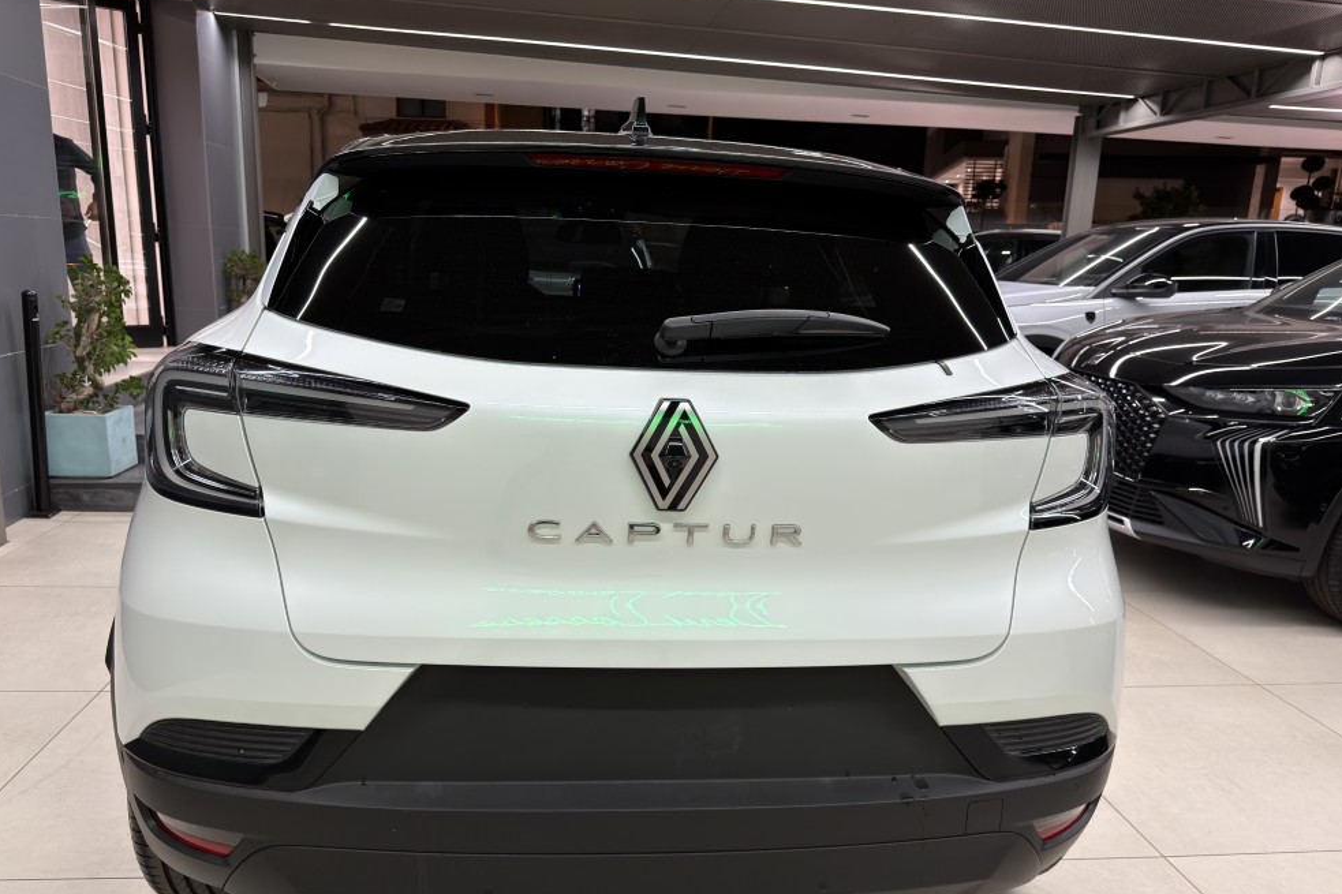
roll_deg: -1.8
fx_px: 969
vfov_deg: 49.5
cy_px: 482
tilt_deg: -13.8
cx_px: 651
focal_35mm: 26
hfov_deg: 69.4
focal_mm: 6.76
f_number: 1.78
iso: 200
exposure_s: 1/50
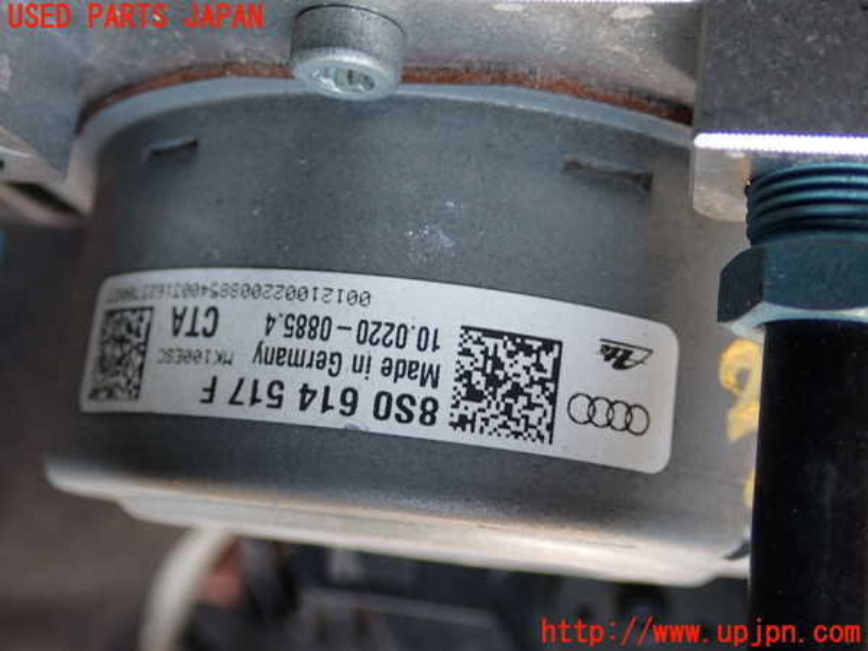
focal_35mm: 47
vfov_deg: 30.9
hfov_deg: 40.4
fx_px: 1179
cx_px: 434
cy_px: 326
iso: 200
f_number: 3.1
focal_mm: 8.4
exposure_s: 1/60
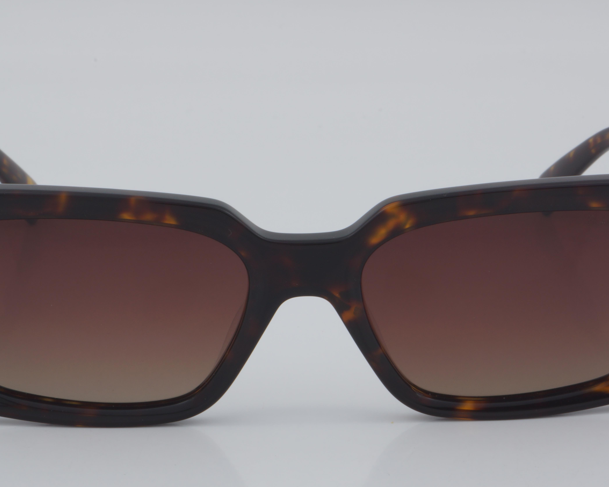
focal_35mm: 111
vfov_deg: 13.9
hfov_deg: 17.4
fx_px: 1995
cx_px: 306
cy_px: 281
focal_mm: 55
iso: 100
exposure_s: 1/4
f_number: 32
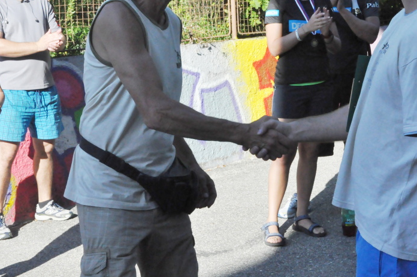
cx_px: 225
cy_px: 87
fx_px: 995
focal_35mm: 86
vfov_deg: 15.8
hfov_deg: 23.7
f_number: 16
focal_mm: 38
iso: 2000
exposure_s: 1/1000
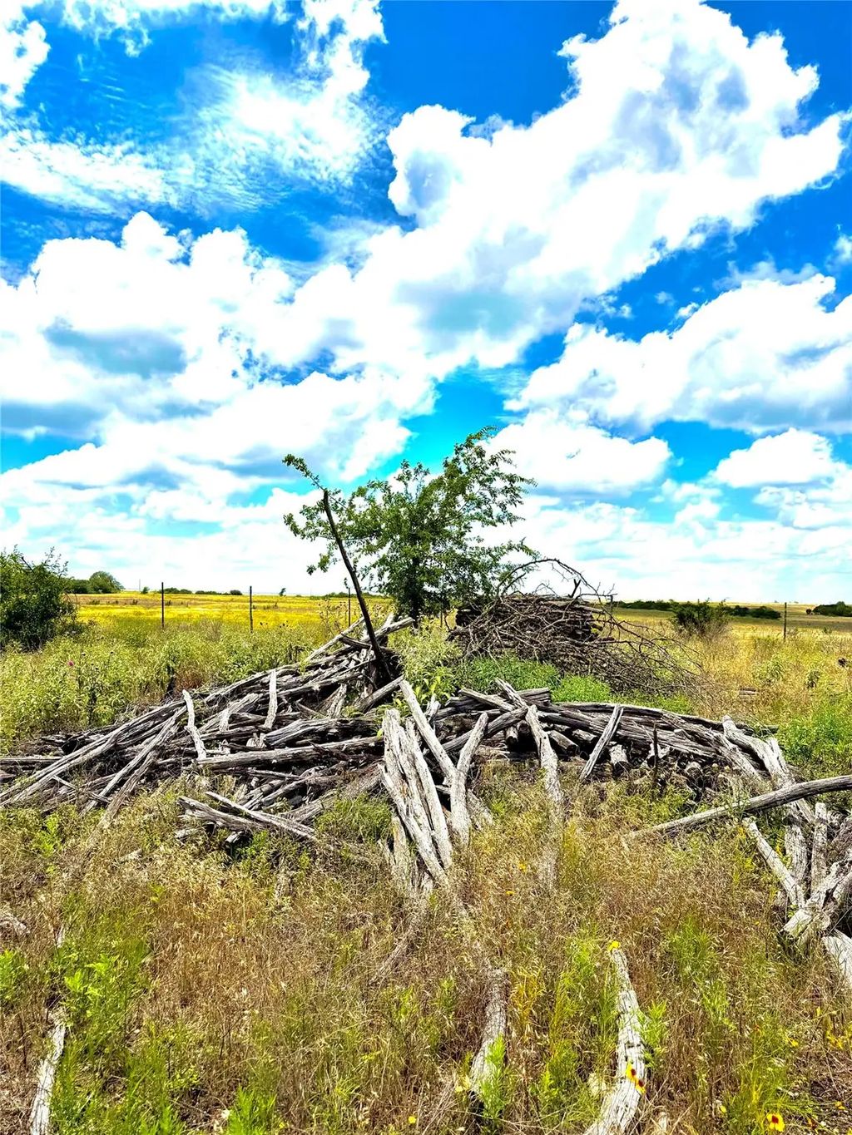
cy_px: 568
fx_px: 787
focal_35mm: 24
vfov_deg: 71.6
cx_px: 426
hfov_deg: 56.8
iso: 80
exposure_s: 1/10309
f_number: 1.78
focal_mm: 6.76
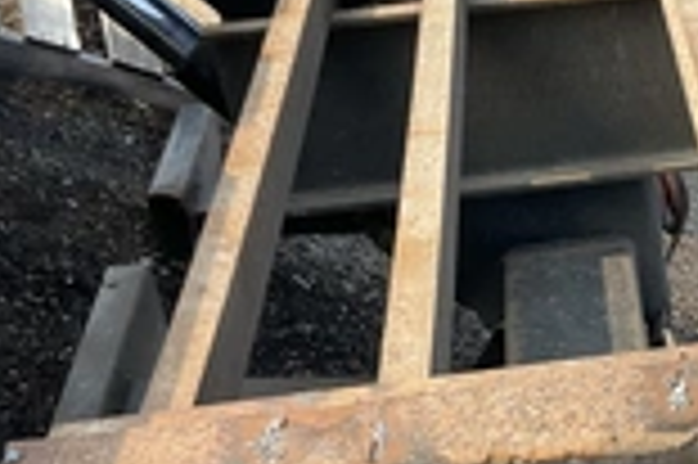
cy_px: 360
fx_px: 1511
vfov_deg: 17.3
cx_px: 712
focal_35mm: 78
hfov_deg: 24.7
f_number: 1.8
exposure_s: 1/454
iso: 25
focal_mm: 3
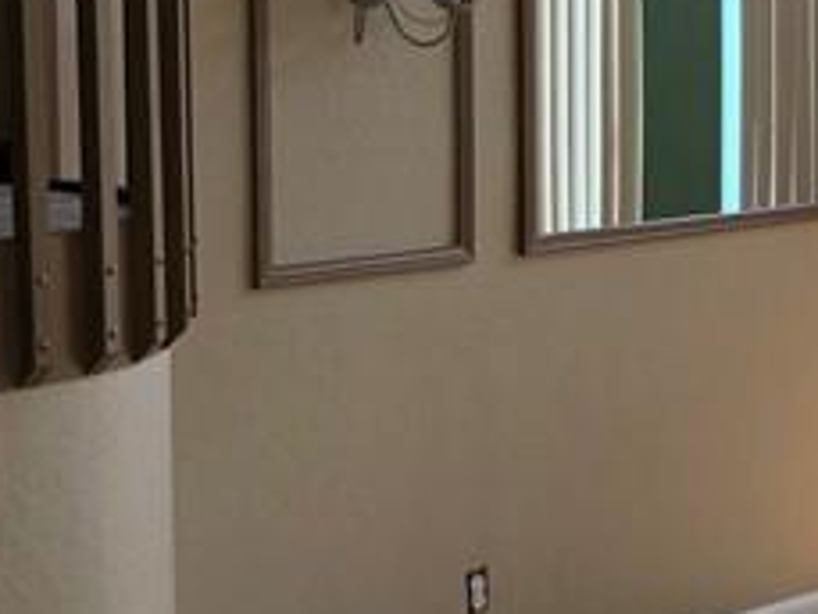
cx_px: 1147
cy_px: 289
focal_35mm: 125
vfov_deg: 11.9
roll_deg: -1.2
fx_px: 2955
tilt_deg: -6.7
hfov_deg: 14.9
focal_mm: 4
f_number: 1.8
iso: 50
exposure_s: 1/120
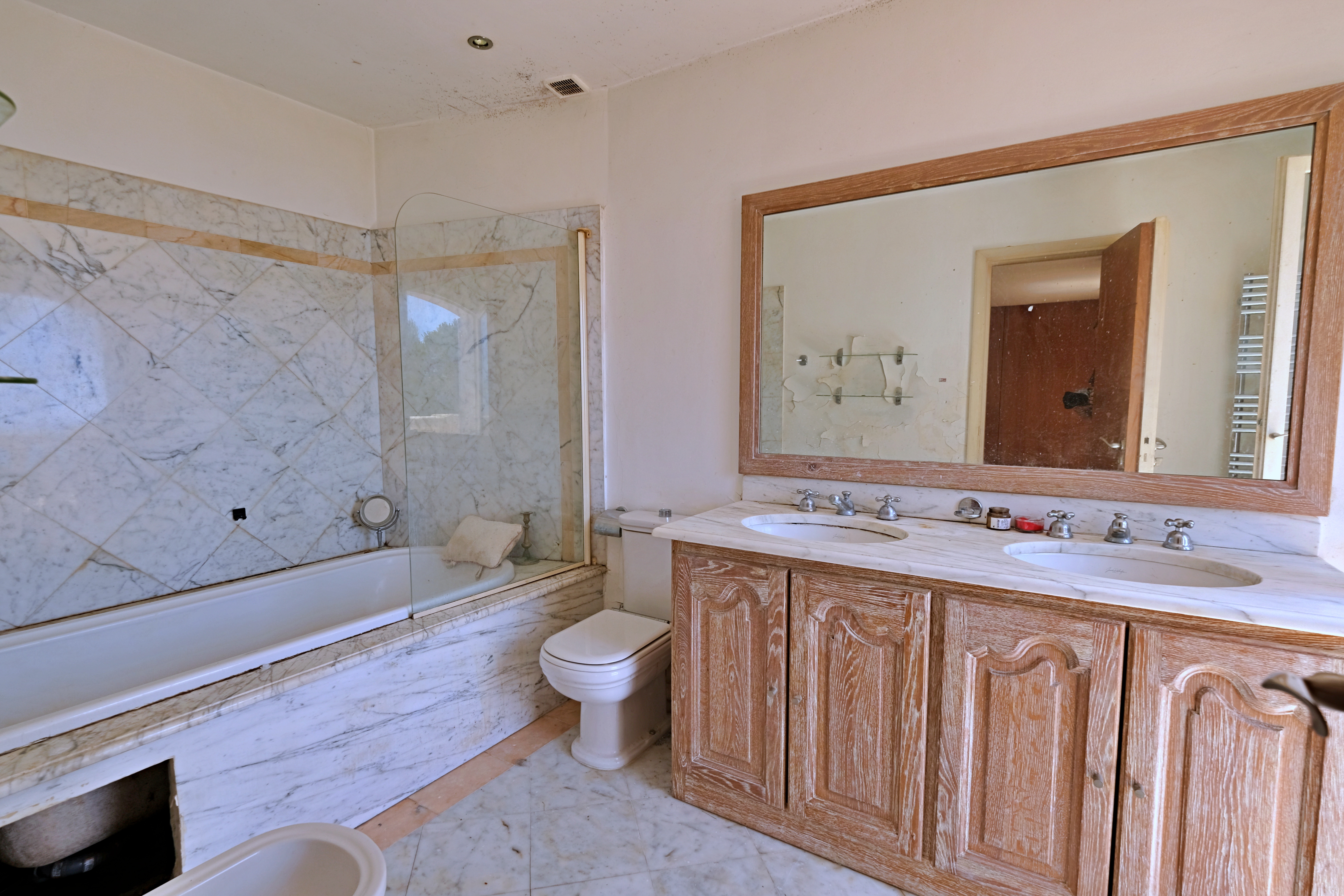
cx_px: 672
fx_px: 560
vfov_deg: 77.3
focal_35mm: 15
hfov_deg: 100.4
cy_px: 448
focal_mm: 10
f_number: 4.5
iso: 160
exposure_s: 1/170
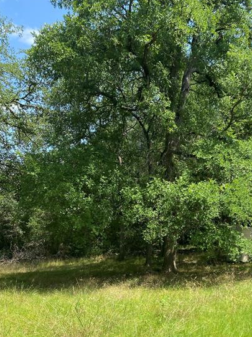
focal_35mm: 37
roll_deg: -1.9
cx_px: 159
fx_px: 359
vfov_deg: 49.0
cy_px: 232
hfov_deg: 38.4
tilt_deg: +1.9
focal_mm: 4.25
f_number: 1.8
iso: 32
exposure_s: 1/1114
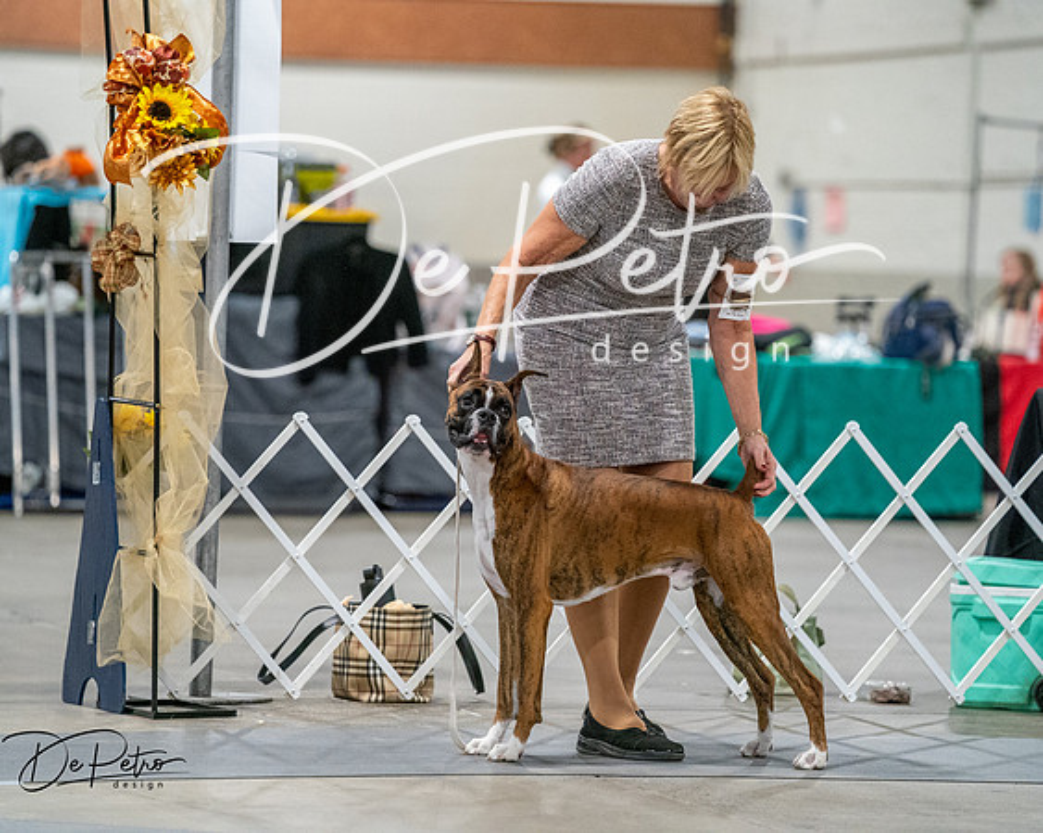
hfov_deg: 8.6
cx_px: 522
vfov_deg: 6.9
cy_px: 416
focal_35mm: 225
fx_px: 6950
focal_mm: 200
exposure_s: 1/250
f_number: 3.5
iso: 6400
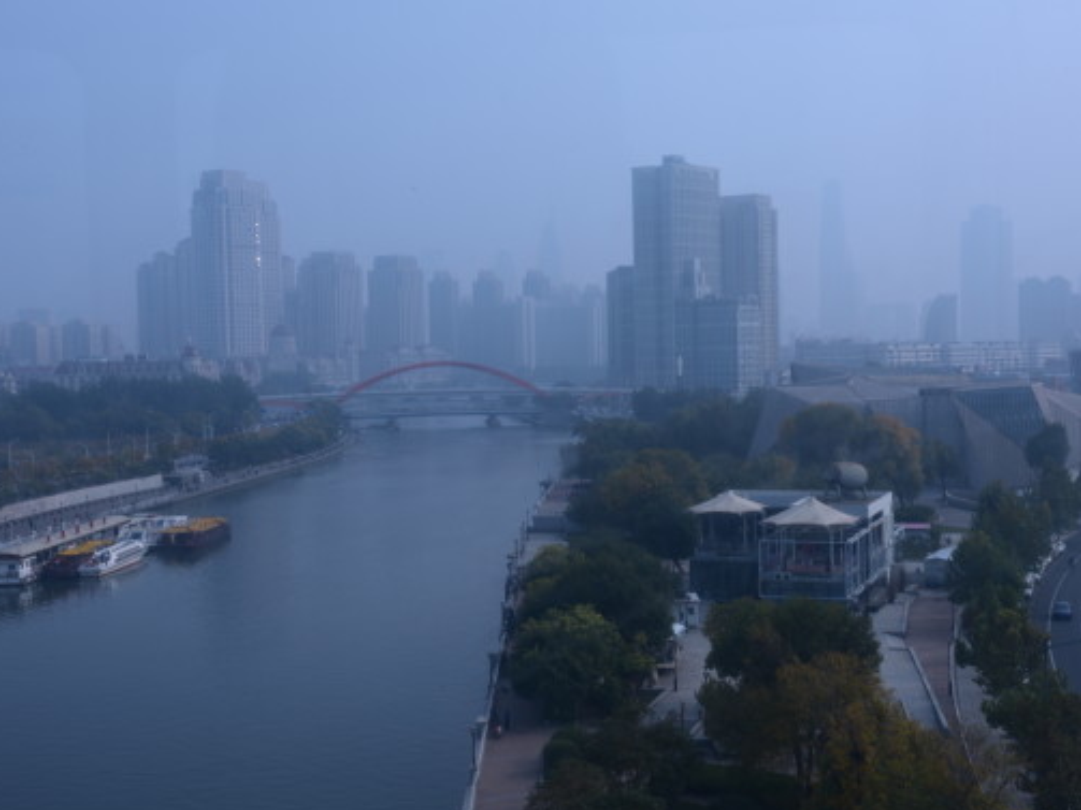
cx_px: 612
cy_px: 434
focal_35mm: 52
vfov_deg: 28.0
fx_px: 1623
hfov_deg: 36.8
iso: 90
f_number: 18
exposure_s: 1/40
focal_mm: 40
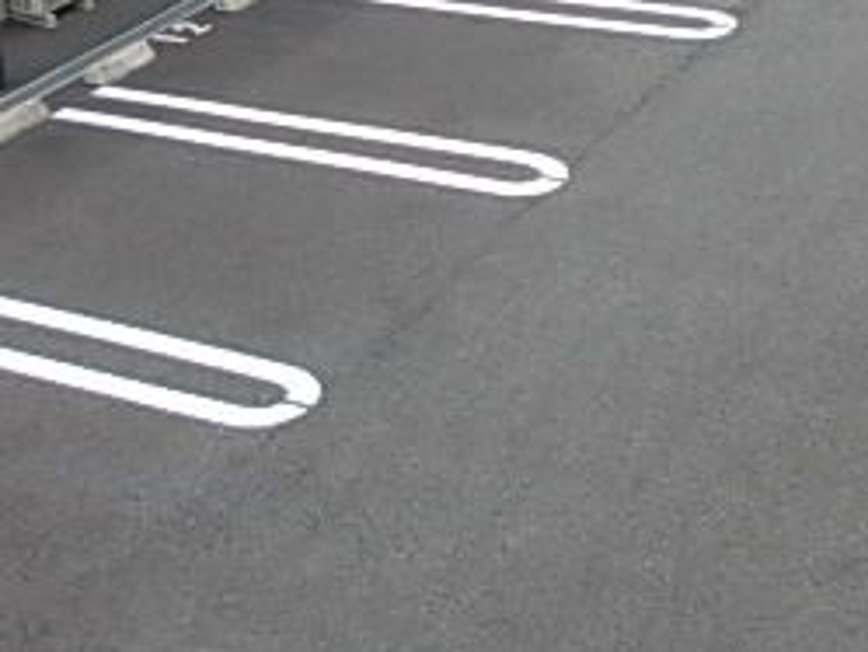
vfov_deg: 20.3
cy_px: 139
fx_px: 1806
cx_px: 446
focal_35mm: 72
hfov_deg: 27.0
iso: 80
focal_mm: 4
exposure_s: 1/125
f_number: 5.4
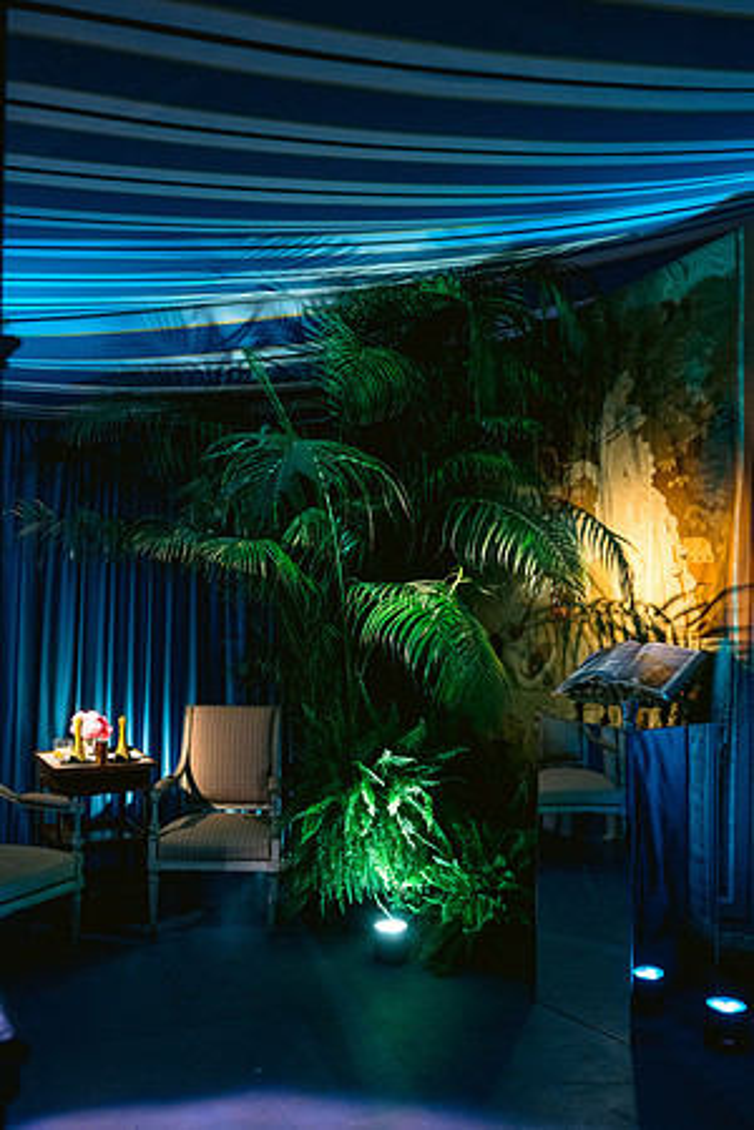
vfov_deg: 54.4
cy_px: 565
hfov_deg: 37.9
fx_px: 1099
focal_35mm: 35
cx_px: 377
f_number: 4
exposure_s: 1/20
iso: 3200
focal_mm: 35
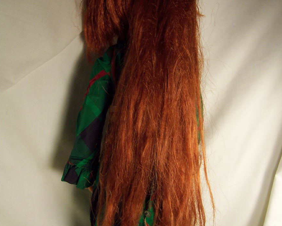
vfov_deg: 30.8
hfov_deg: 38.0
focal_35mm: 49
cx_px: 139
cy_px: 102
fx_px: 409
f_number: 2.8
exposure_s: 1/180
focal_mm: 5.6
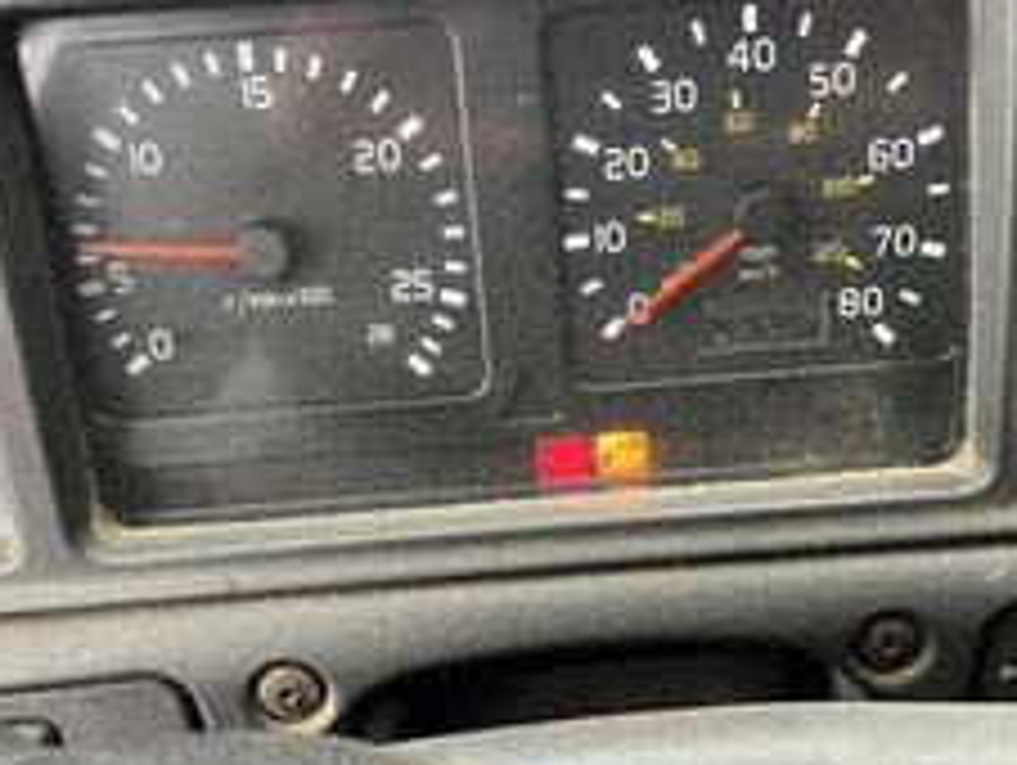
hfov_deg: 41.1
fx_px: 1353
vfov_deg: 31.4
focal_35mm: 46
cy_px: 495
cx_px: 590
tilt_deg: -50.3
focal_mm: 5.1
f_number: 1.6
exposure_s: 1/60
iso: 250
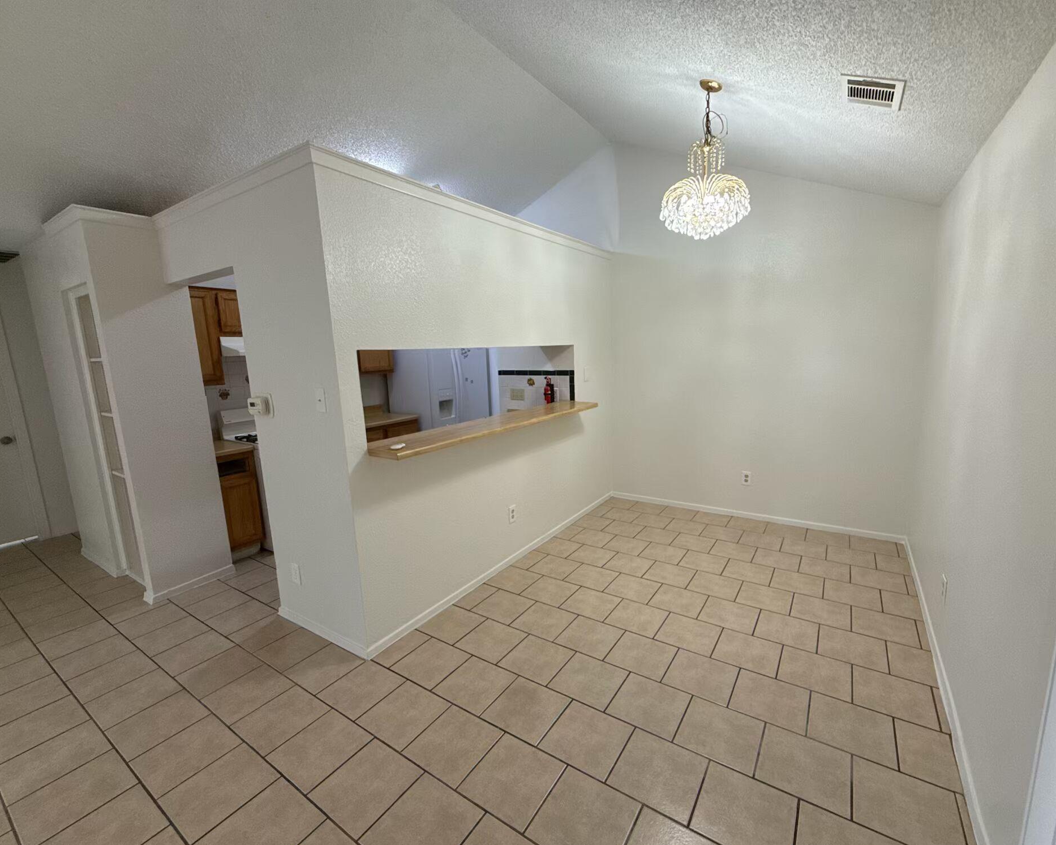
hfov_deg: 96.7
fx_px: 469
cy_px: 427
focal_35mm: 15
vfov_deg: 84.0
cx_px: 551
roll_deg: +0.8
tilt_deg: -10.2
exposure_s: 1/120
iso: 200
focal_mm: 2.22
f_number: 2.2
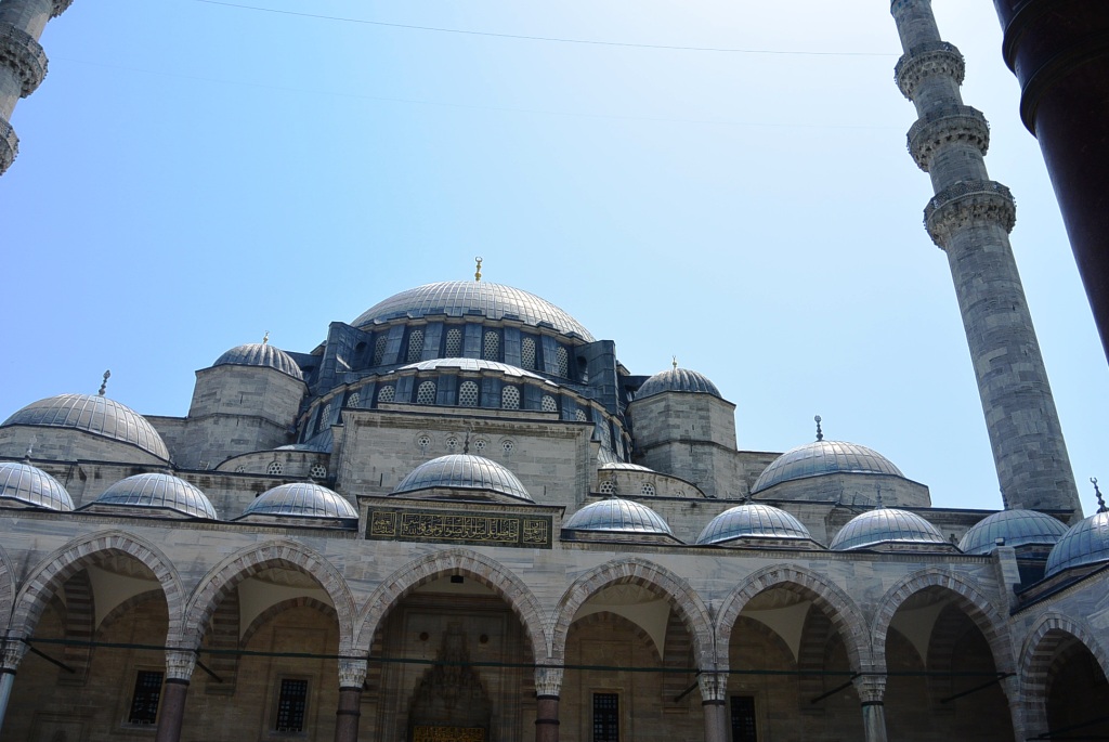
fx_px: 894
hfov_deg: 63.6
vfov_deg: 45.1
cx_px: 554
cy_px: 371
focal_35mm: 29
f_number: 5
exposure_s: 1/1000
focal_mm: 11
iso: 100
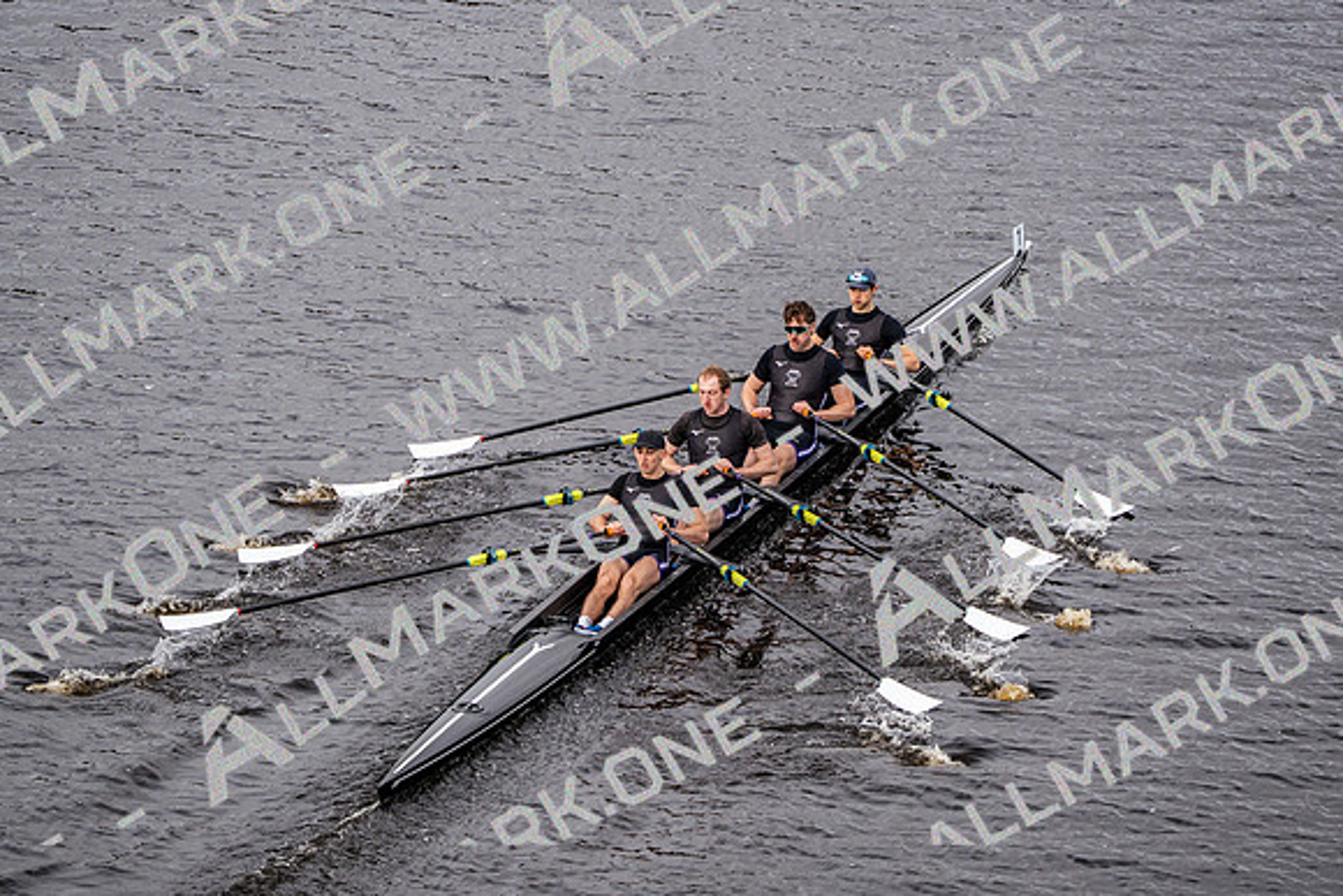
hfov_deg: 9.4
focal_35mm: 220
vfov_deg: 6.2
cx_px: 672
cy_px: 448
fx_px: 8209
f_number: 2.8
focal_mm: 147
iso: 250
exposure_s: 1/2000
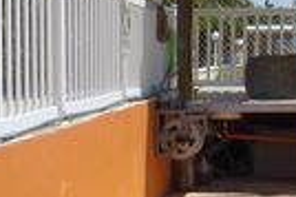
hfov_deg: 20.4
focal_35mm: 100
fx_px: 821
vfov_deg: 13.6
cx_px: 166
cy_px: 131
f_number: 5.6
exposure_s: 1/800
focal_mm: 5.8
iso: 80
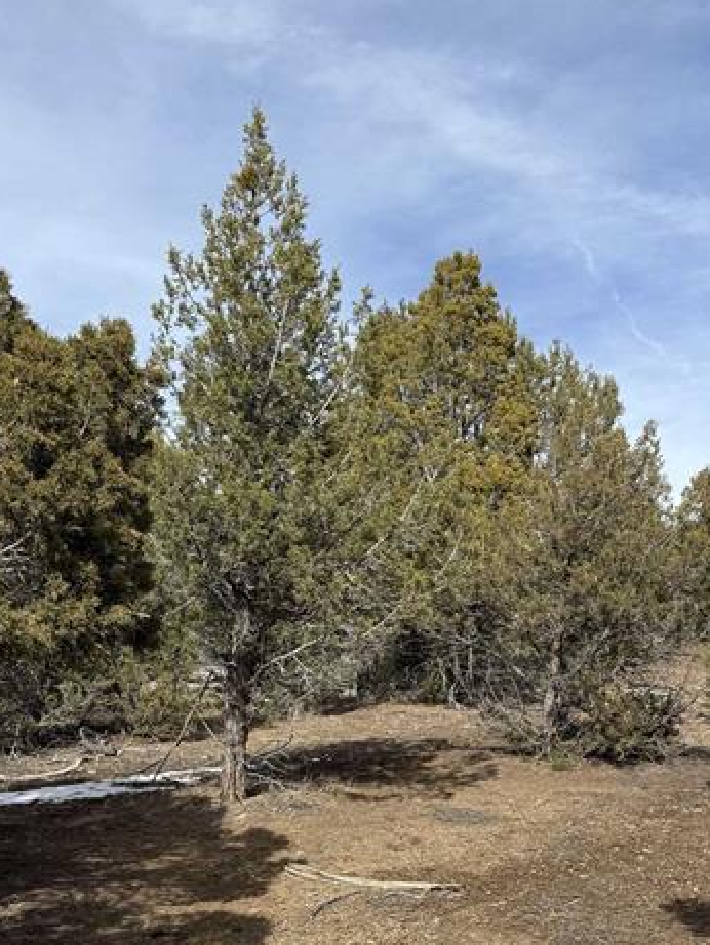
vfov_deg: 45.5
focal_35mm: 40
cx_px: 484
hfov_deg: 35.6
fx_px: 1093
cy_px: 681
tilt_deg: +0.3
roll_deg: -2.7
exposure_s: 1/4673
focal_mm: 6.76
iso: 80
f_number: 1.78
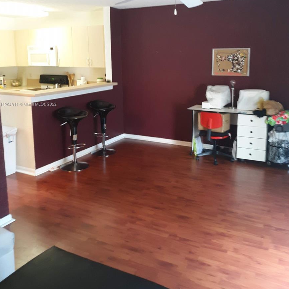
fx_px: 321
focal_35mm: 34
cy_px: 105
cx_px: 145
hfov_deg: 48.5
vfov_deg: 47.9
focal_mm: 3.7
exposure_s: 1/24
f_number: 1.7
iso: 320
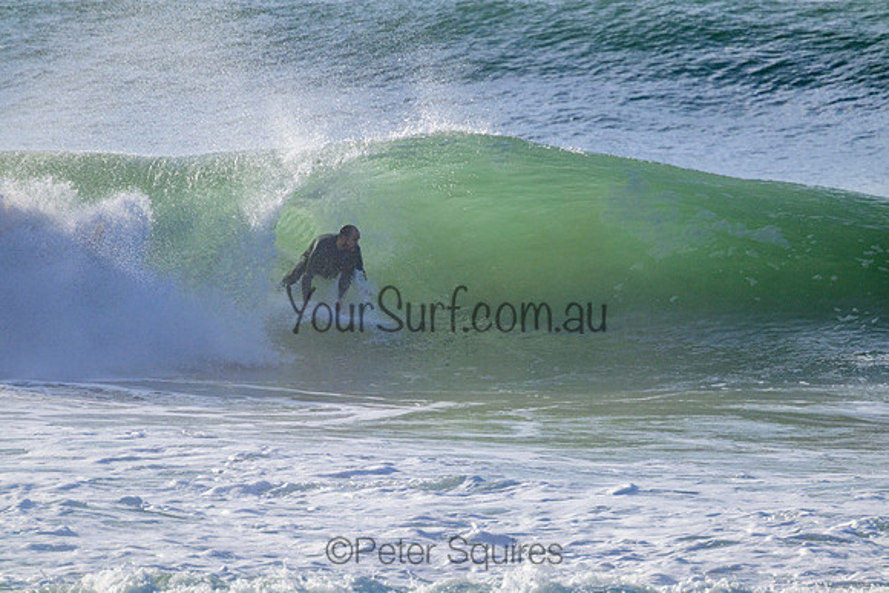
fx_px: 19759
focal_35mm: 800
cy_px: 296
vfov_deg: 1.7
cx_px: 444
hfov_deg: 2.6
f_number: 11
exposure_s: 1/2000
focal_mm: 800
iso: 900
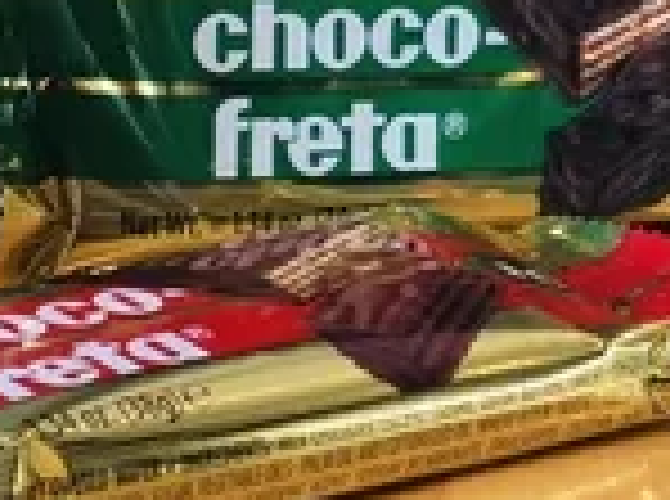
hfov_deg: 11.0
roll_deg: +1.2
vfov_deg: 8.4
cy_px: 232
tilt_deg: -17.0
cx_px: -238
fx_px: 3379
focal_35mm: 175
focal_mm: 6
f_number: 2.4
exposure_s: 1/30
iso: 100
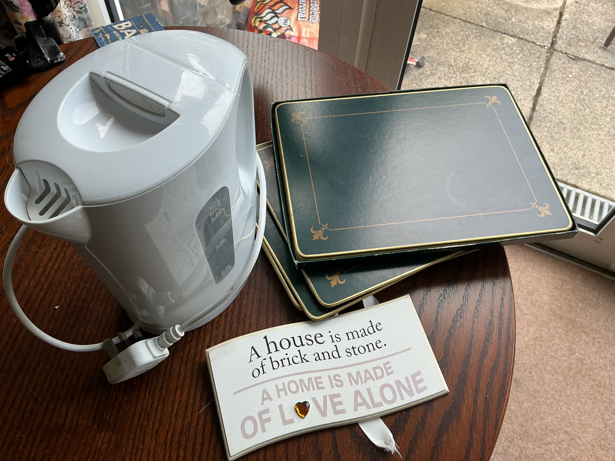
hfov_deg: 61.7
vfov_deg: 48.2
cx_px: 308
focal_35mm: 29
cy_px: 230
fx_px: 515
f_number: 1.8
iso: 16
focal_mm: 3
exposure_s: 1/100
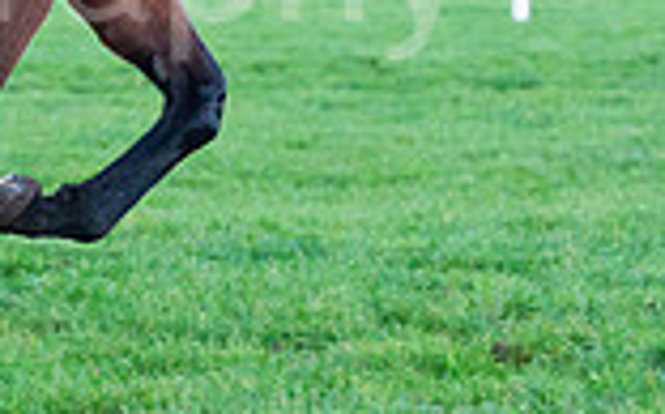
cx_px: 49
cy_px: -248
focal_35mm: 358
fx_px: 6479
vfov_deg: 3.6
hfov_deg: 5.9
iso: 1250
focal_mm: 80
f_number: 3.5
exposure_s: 1/1250
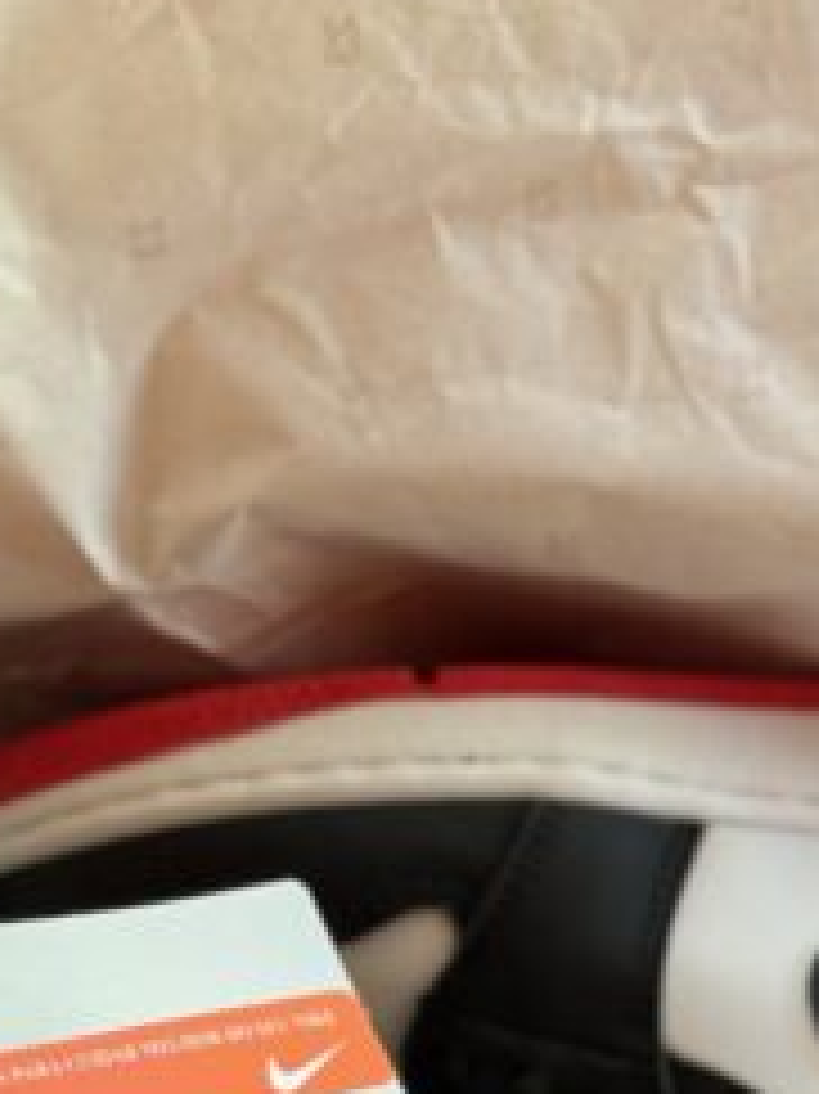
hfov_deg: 9.4
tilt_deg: -81.3
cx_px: 414
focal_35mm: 158
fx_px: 4989
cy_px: 1513
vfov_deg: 12.1
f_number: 1.78
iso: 100
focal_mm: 6.76
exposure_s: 1/63
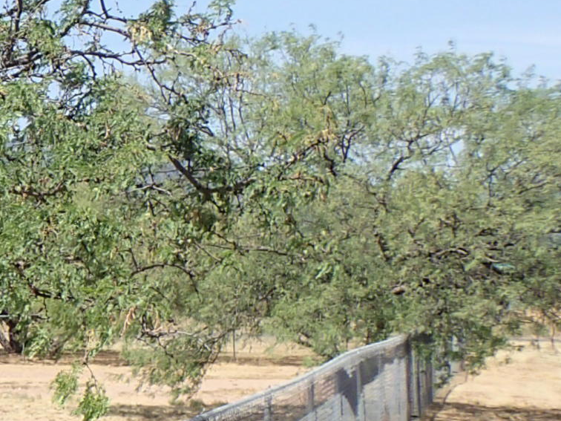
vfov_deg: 12.4
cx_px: -525
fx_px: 1929
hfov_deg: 14.2
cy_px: 290
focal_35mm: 119
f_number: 3.2
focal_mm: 5.5
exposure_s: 1/800
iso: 100
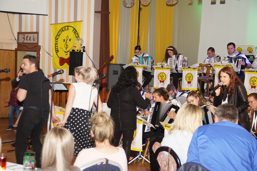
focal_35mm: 75
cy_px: 86
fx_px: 535
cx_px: 128
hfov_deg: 27.0
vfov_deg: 18.2
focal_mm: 50
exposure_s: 1/60
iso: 1600
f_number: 4.5
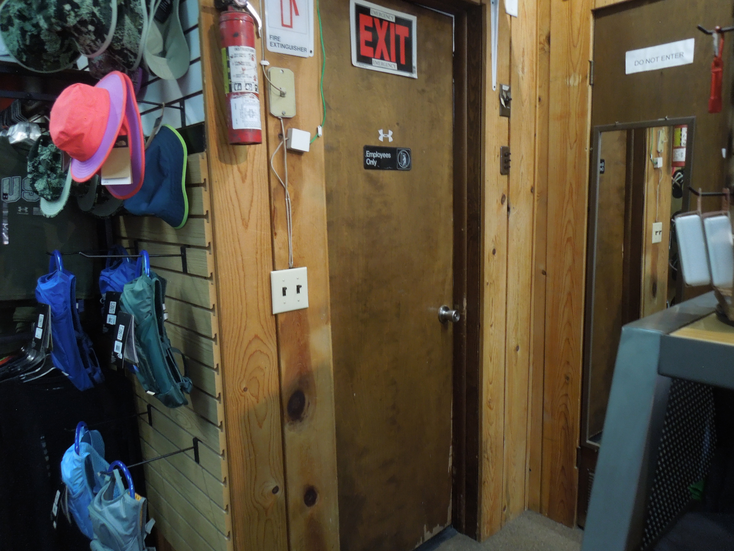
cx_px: 367
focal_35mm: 25
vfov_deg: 54.9
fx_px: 530
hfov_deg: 69.4
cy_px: 276
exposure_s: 1/30
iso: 360
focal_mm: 4.5
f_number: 3.3
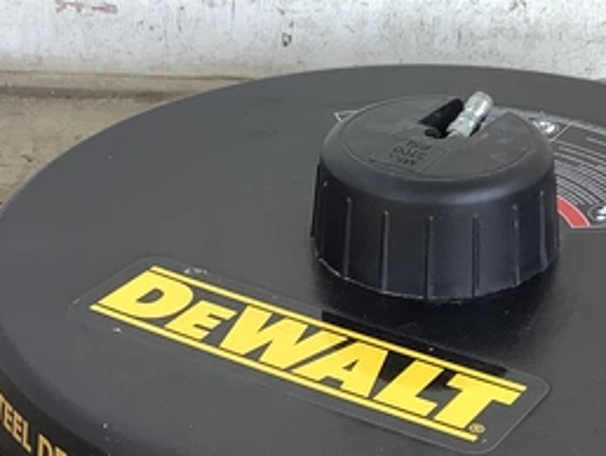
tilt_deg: -30.7
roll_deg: -1.4
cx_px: 373
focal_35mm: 90
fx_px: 1577
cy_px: 271
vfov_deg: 16.4
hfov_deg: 21.7
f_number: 2.4
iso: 64
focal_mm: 3.3
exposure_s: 1/60
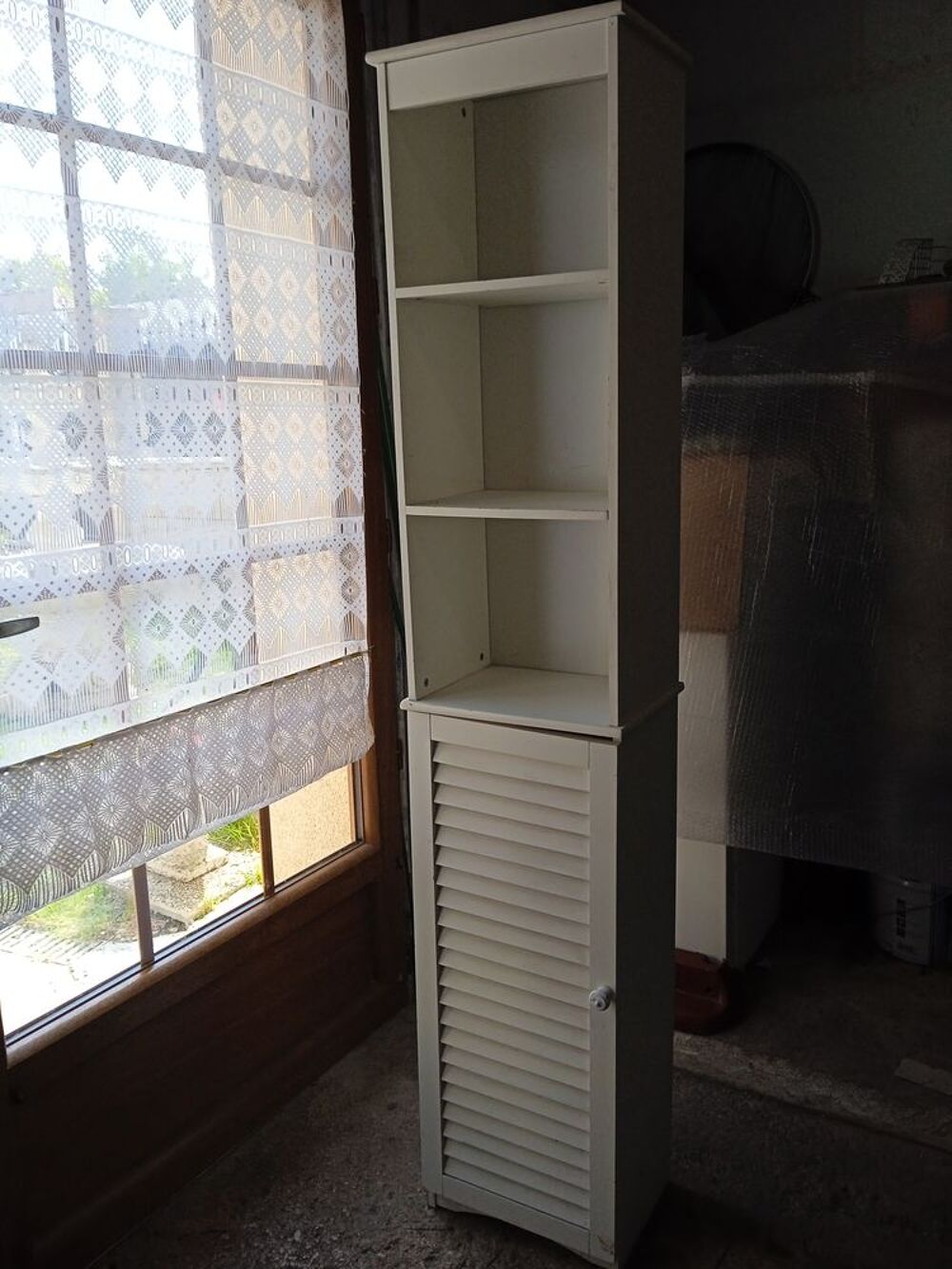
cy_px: 634
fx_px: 1027
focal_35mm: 28
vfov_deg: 63.4
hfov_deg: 49.8
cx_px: 476
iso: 117
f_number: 2.2
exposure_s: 1/113
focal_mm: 3.43
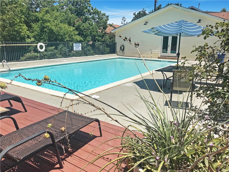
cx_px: 114
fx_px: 185
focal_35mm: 28
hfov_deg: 63.4
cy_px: 86
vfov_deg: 49.7
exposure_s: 1/4167
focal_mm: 3.99
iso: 20
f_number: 1.8
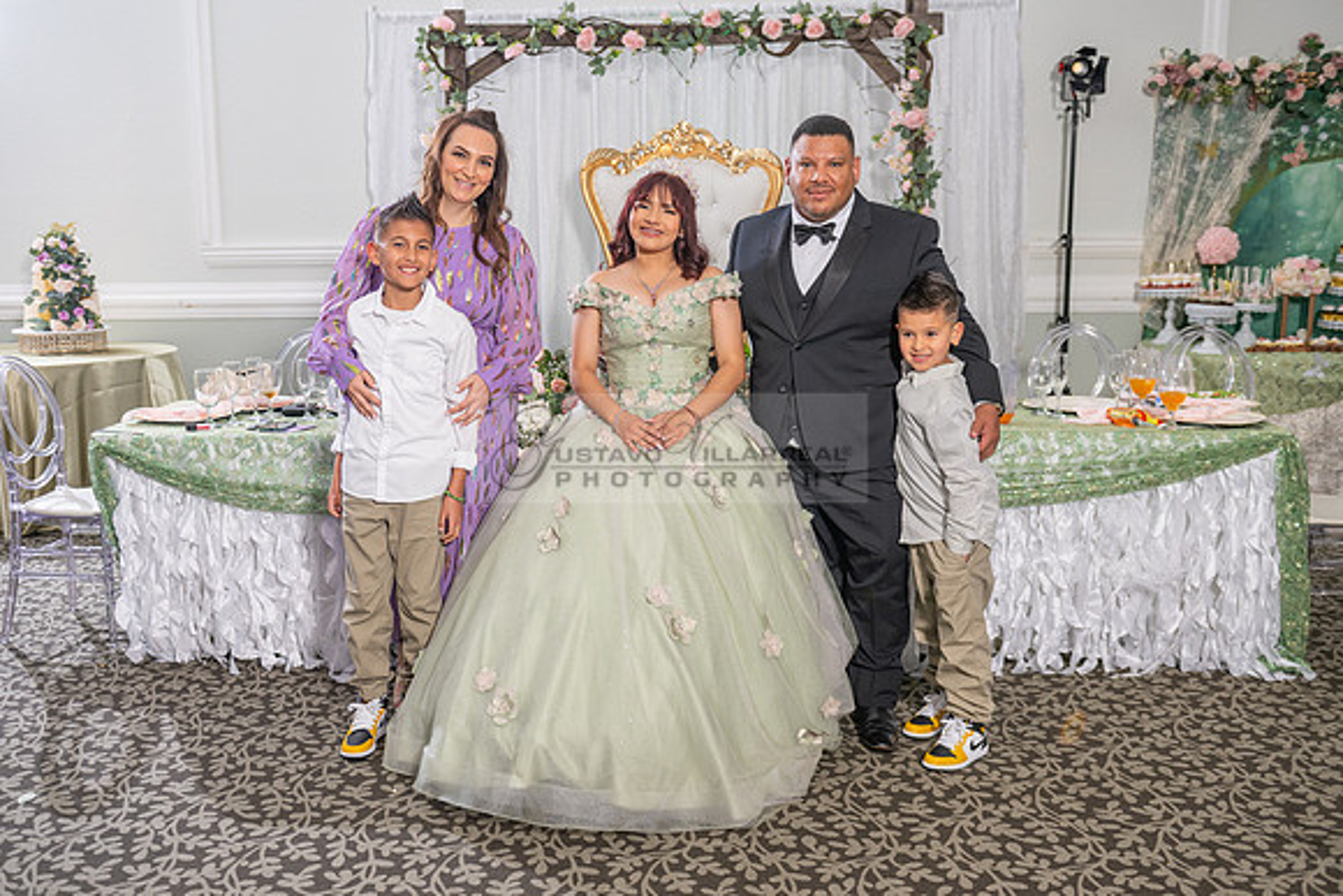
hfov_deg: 51.7
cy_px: 446
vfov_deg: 35.8
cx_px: 610
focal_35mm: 37
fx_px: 1385
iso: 400
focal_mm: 34
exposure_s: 1/160
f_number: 3.5
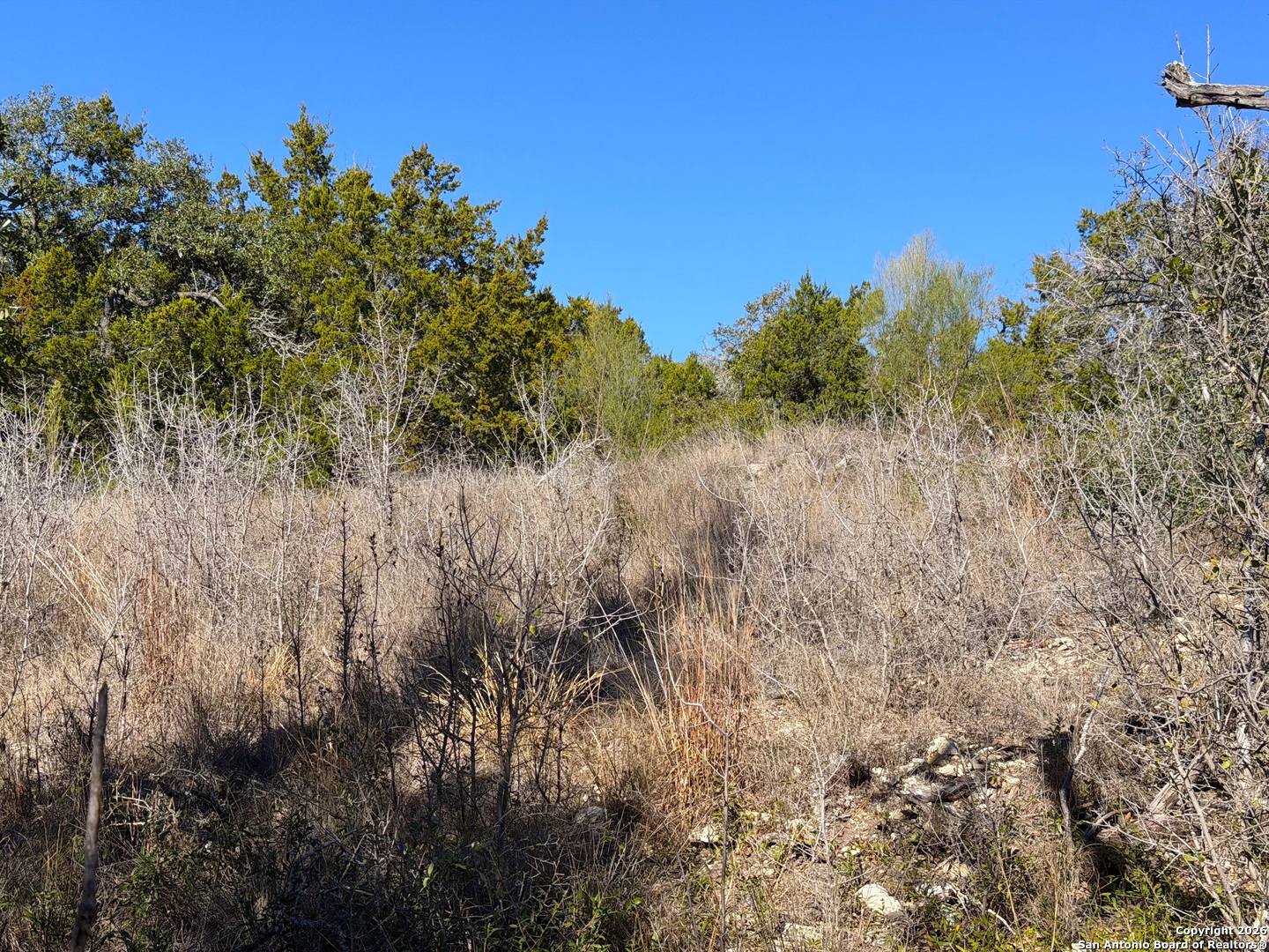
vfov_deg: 30.3
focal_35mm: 48
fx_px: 1760
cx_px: 634
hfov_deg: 39.7
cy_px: 476
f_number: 1.78
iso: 64
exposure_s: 1/3704
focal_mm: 6.76
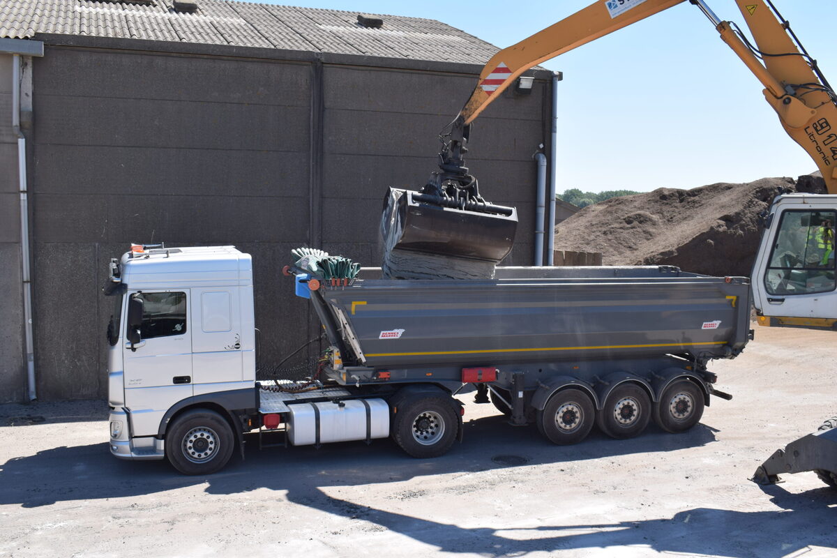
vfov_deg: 35.5
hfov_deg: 51.3
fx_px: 872
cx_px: 418
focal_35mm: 38
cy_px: 279
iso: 200
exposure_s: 1/320
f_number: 9
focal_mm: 25
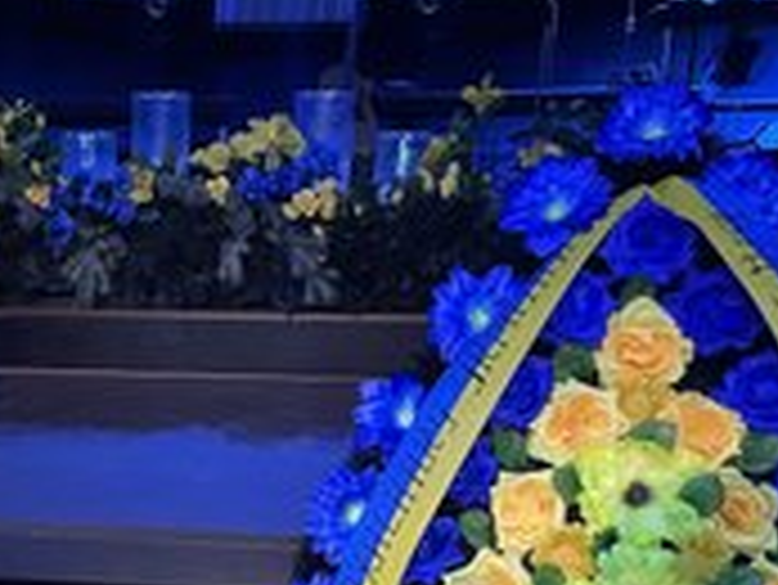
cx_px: 139
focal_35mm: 60
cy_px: 652
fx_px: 1349
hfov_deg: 31.2
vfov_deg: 22.9
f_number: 1.6
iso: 640
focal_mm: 4.2
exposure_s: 1/30
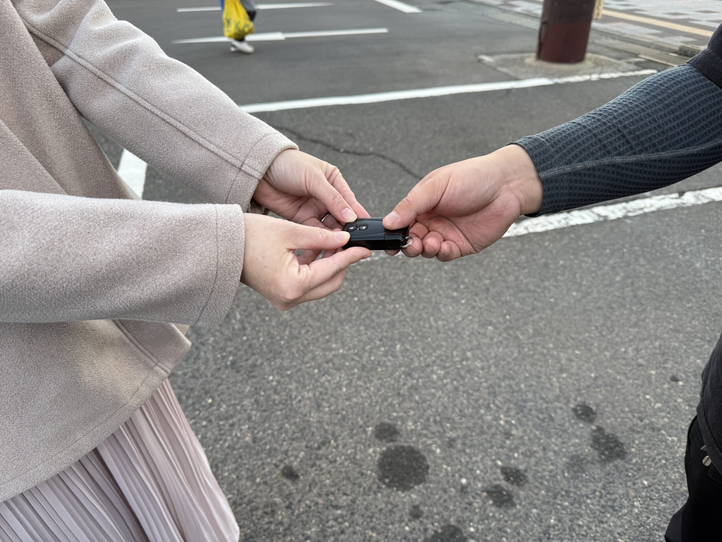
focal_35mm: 24
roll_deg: +3.2
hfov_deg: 71.6
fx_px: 501
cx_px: 361
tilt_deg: -34.4
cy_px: 271
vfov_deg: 56.8
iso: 64
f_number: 1.78
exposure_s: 1/121
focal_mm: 6.76
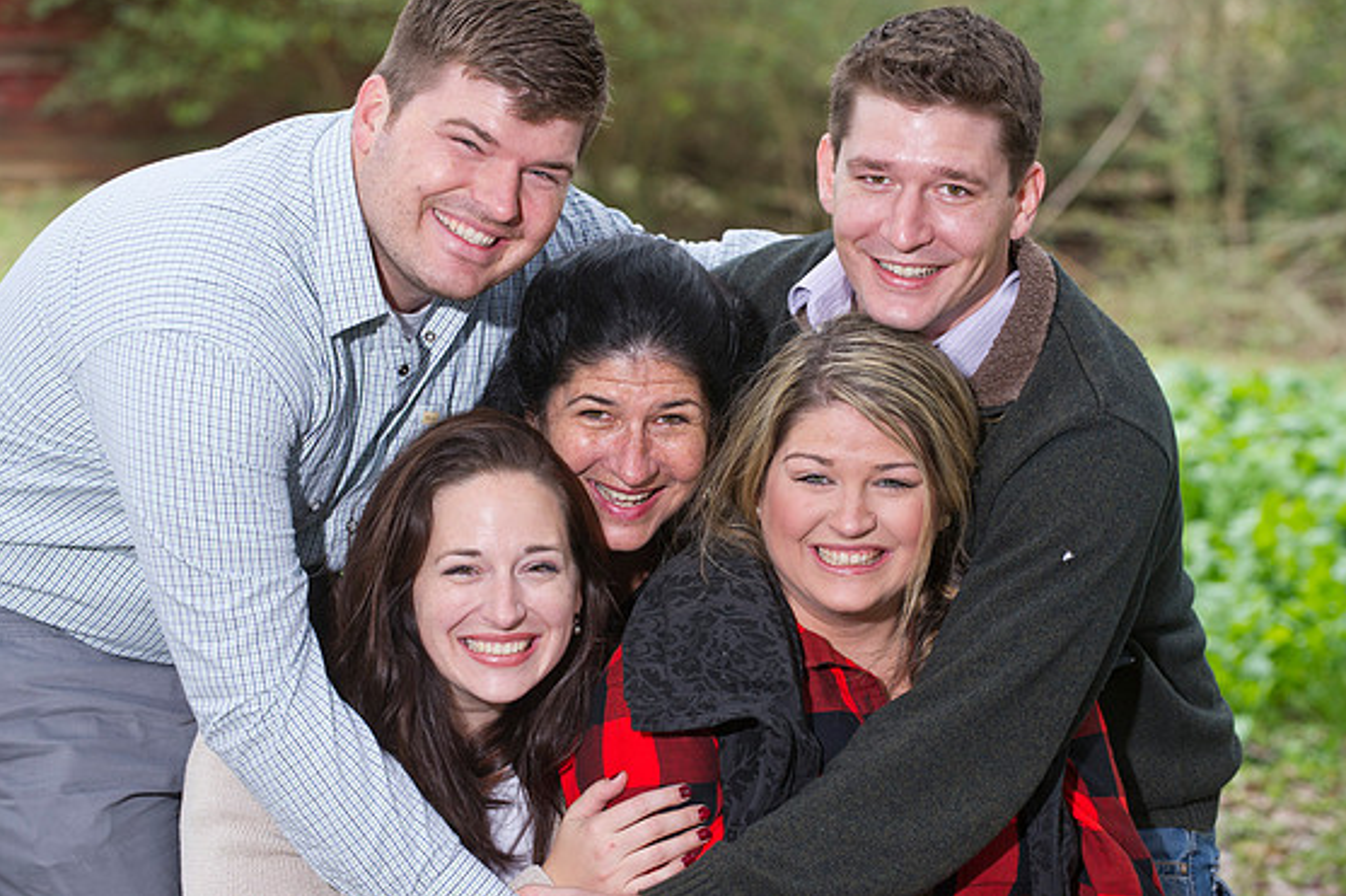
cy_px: 432
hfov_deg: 16.4
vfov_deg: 11.0
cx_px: 657
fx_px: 4672
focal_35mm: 125
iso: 800
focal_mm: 120
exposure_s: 1/100
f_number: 5
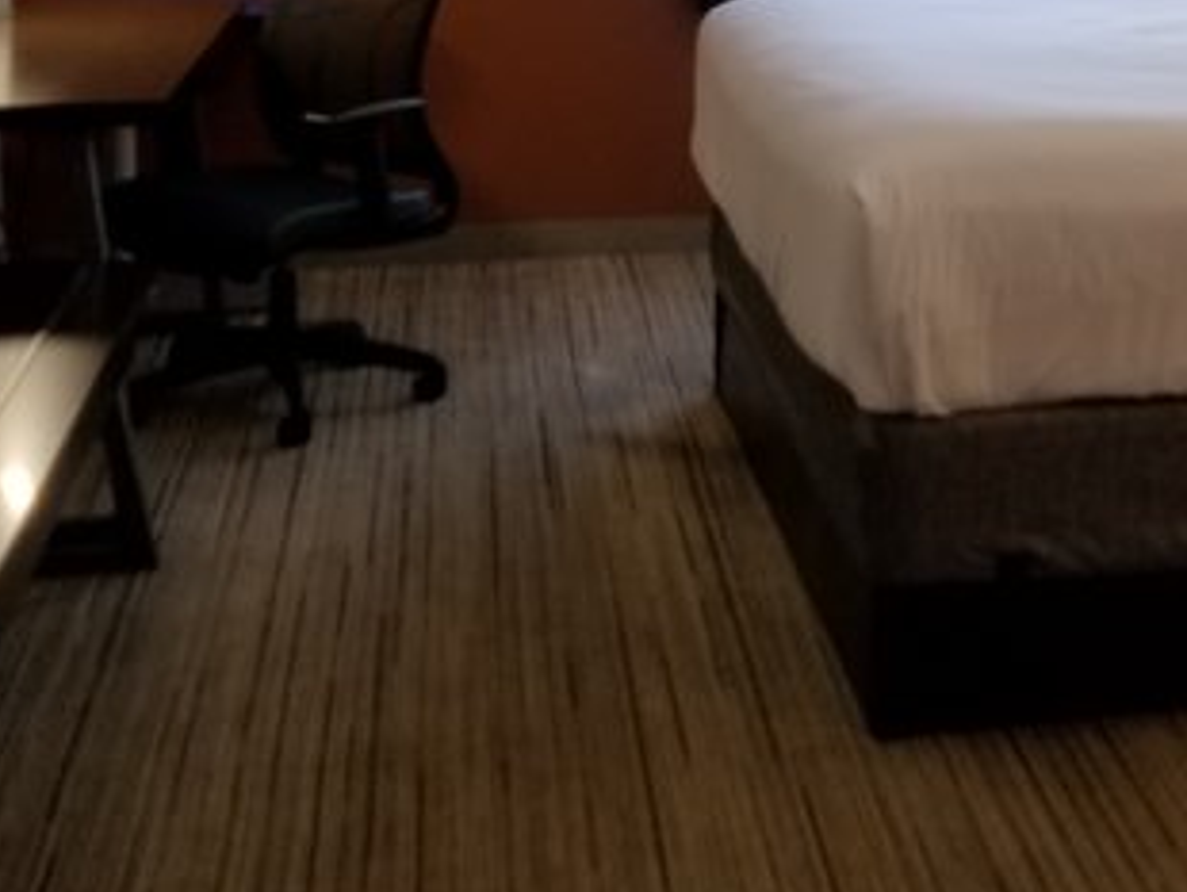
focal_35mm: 67
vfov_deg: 21.2
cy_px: 4
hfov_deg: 27.7
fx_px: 2299
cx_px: 1103
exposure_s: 1/120
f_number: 1.7
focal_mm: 4.25
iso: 160
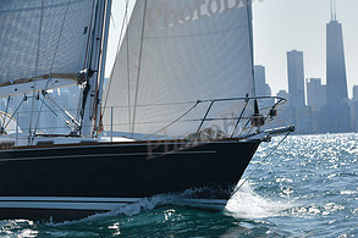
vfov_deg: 6.3
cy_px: 81
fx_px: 2167
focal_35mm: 218
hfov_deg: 9.4
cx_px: 82
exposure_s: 1/1600
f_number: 7.1
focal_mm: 110
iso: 250
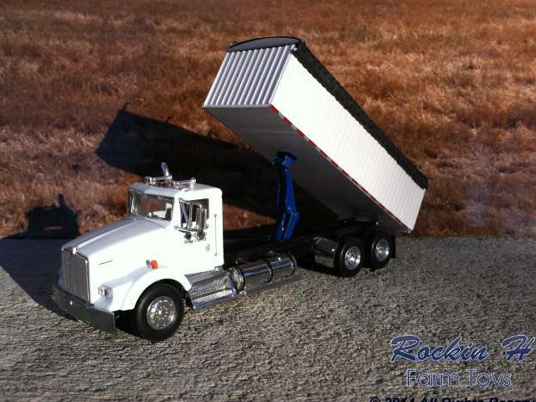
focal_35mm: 36
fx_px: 558
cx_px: 275
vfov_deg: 39.7
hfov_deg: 51.3
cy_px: 205
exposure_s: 1/625
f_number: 2.8
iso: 80
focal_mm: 3.85
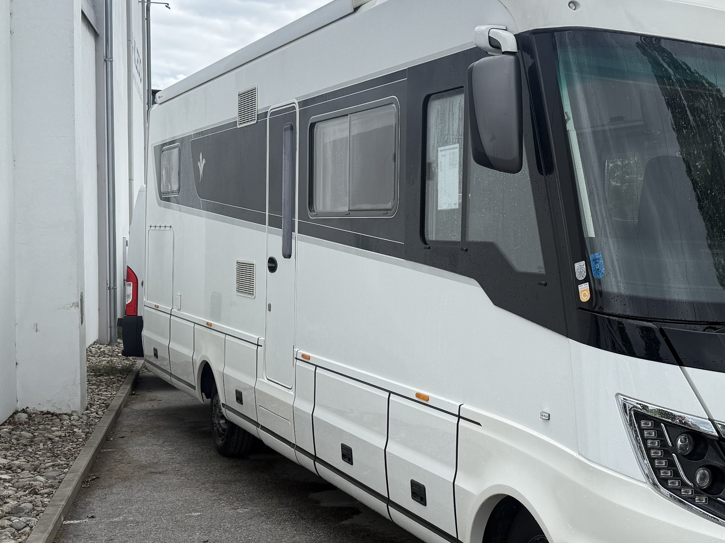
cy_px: 302
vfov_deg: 30.9
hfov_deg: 39.2
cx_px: 554
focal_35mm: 47
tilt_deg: -1.8
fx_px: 984
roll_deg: -0.7
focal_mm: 6.76
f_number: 1.78
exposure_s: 1/3021
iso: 80
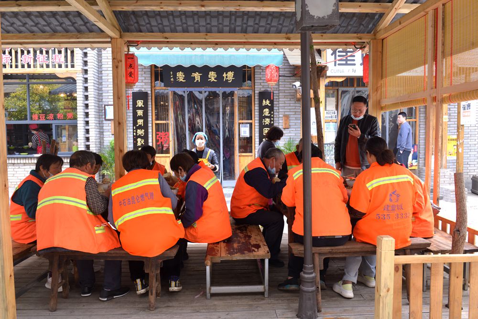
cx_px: 239
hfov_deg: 63.7
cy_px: 160
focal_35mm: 29
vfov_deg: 45.0
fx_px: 385
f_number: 7.1
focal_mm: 29
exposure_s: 1/80
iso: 250
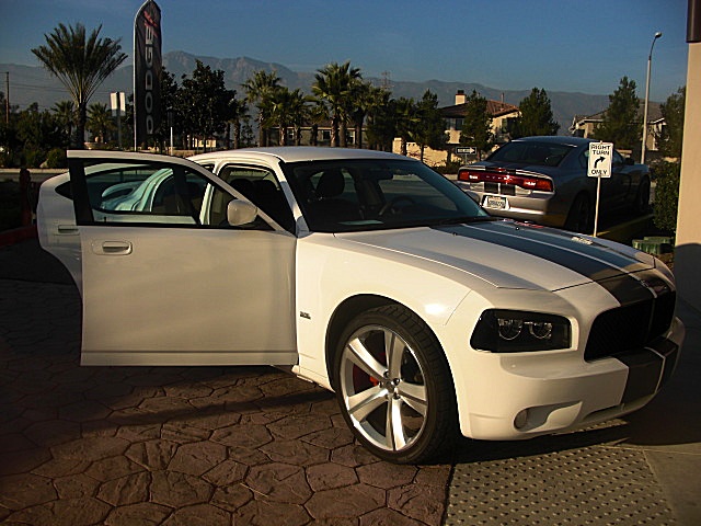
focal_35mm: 36
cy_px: 263
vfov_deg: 39.7
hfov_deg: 51.4
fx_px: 729
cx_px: 350
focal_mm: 6.3
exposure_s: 1/160
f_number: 7.9
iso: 50
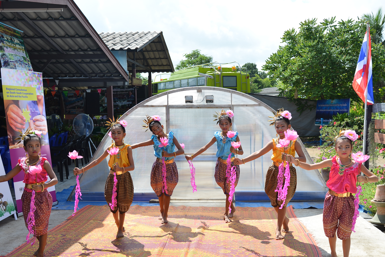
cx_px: 210
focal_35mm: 42
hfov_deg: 46.3
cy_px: 149
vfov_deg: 31.9
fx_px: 449
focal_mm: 32
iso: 160
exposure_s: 1/400
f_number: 6.3
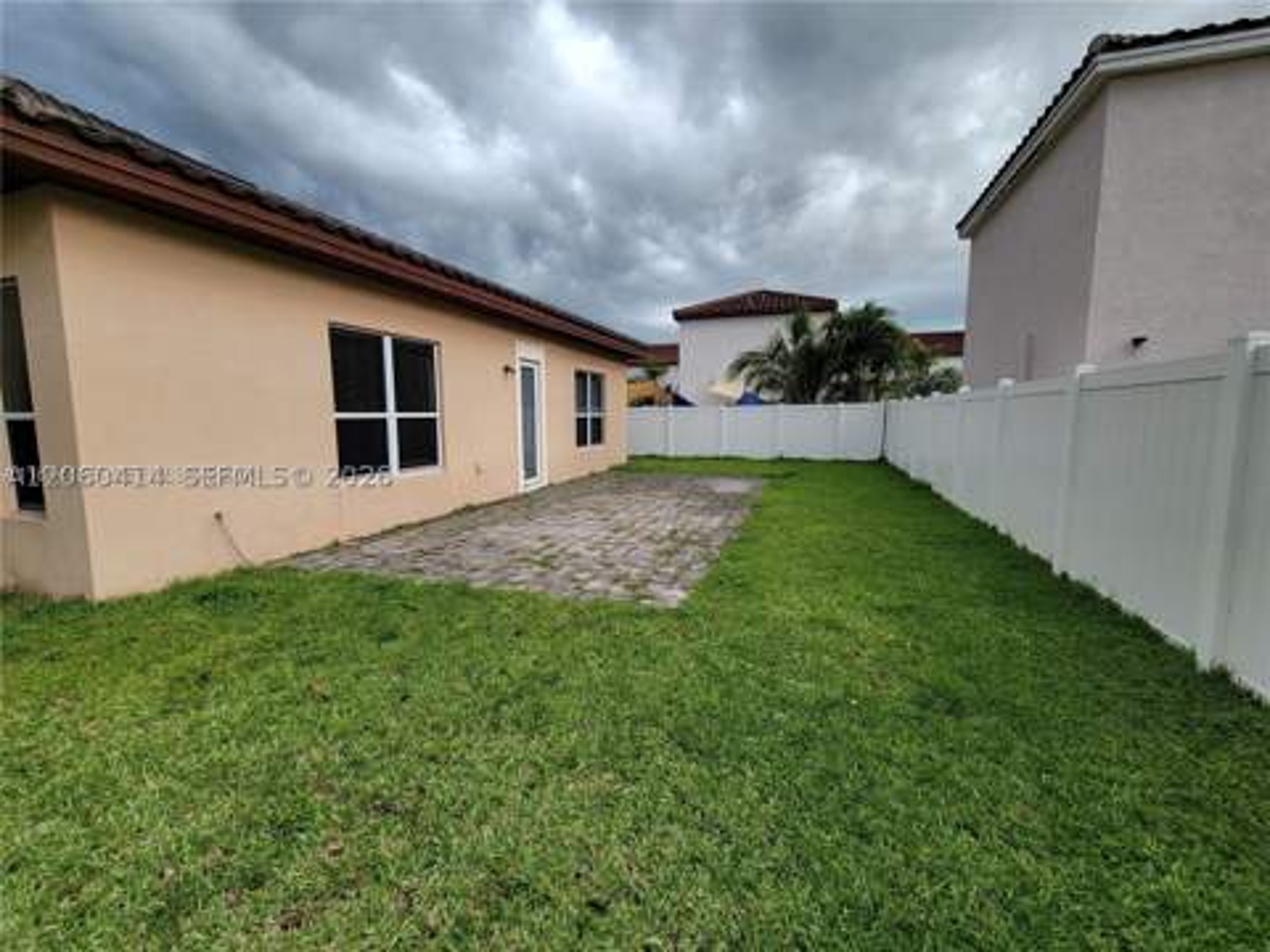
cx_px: 635
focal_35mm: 13
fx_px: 477
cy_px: 476
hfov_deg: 106.2
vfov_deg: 89.9
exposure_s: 1/376
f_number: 2.2
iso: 50
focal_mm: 2.2
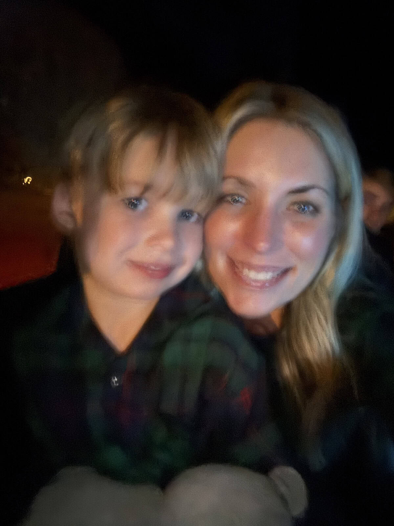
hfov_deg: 58.9
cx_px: 197
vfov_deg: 73.9
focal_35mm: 23
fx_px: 349
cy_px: 263
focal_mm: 2.7
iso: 2500
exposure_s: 1/4
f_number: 1.9
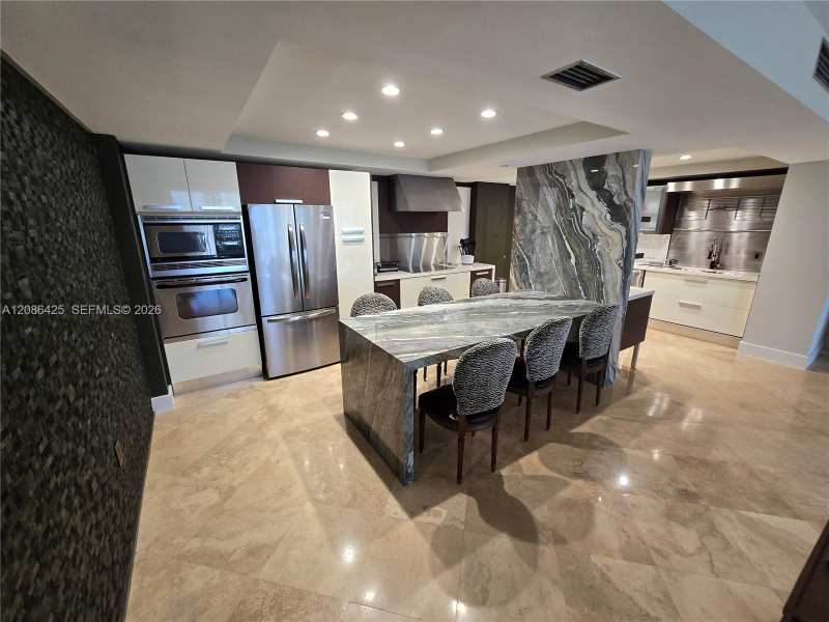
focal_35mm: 13
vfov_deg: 89.9
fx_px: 311
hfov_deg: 106.2
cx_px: 414
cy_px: 311
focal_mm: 2.2
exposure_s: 1/60
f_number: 2.2
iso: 200
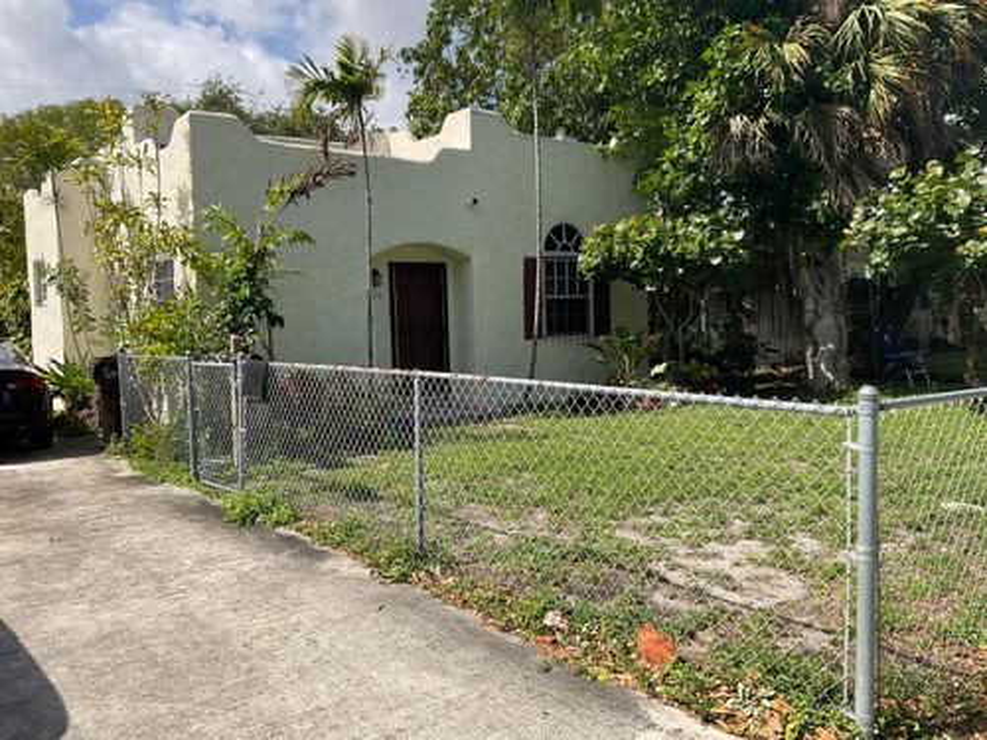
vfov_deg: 48.2
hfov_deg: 61.7
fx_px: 827
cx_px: 494
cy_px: 370
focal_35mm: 29
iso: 16
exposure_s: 1/2058
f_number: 1.8
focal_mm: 3
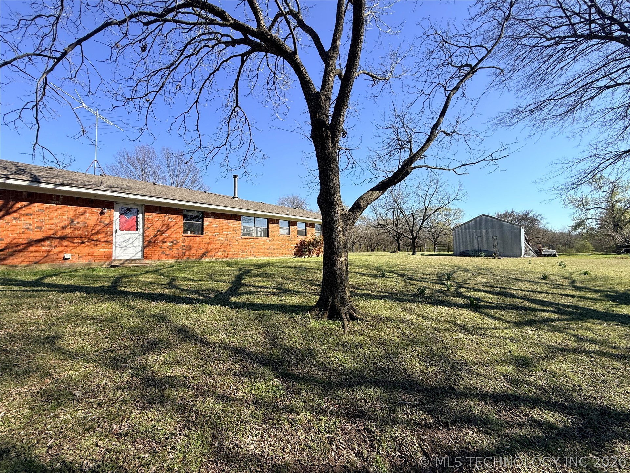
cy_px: 236
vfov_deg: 85.7
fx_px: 255
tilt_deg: +3.9
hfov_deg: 102.1
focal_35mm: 14
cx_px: 315
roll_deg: +0.7
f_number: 2.2
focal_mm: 2.22
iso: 50
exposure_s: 1/1167
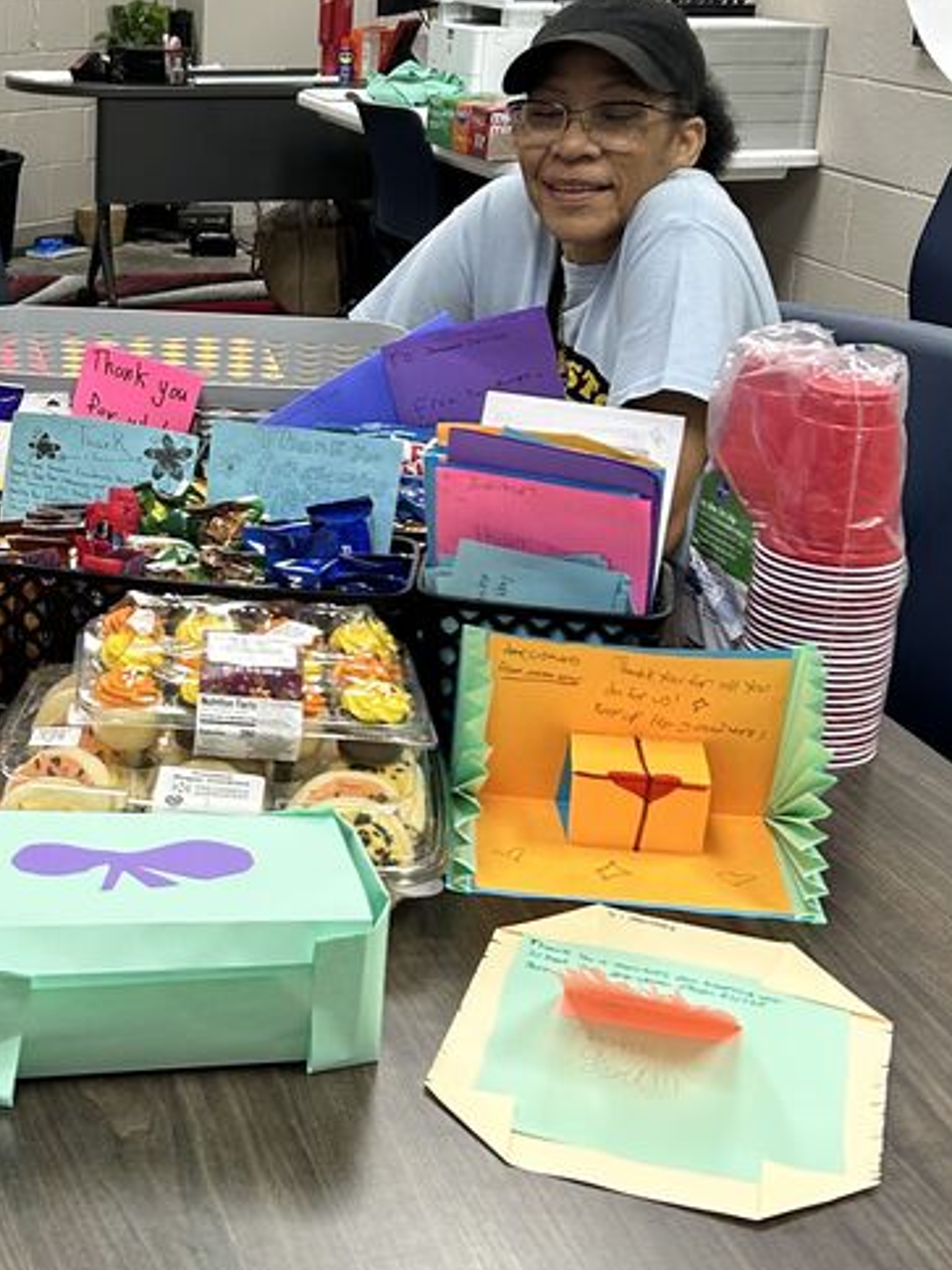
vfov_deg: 34.9
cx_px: 102
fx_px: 2017
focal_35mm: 55
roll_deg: -1.9
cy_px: 533
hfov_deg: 25.7
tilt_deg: -18.9
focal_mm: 5.7
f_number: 1.5
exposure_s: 1/120
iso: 125
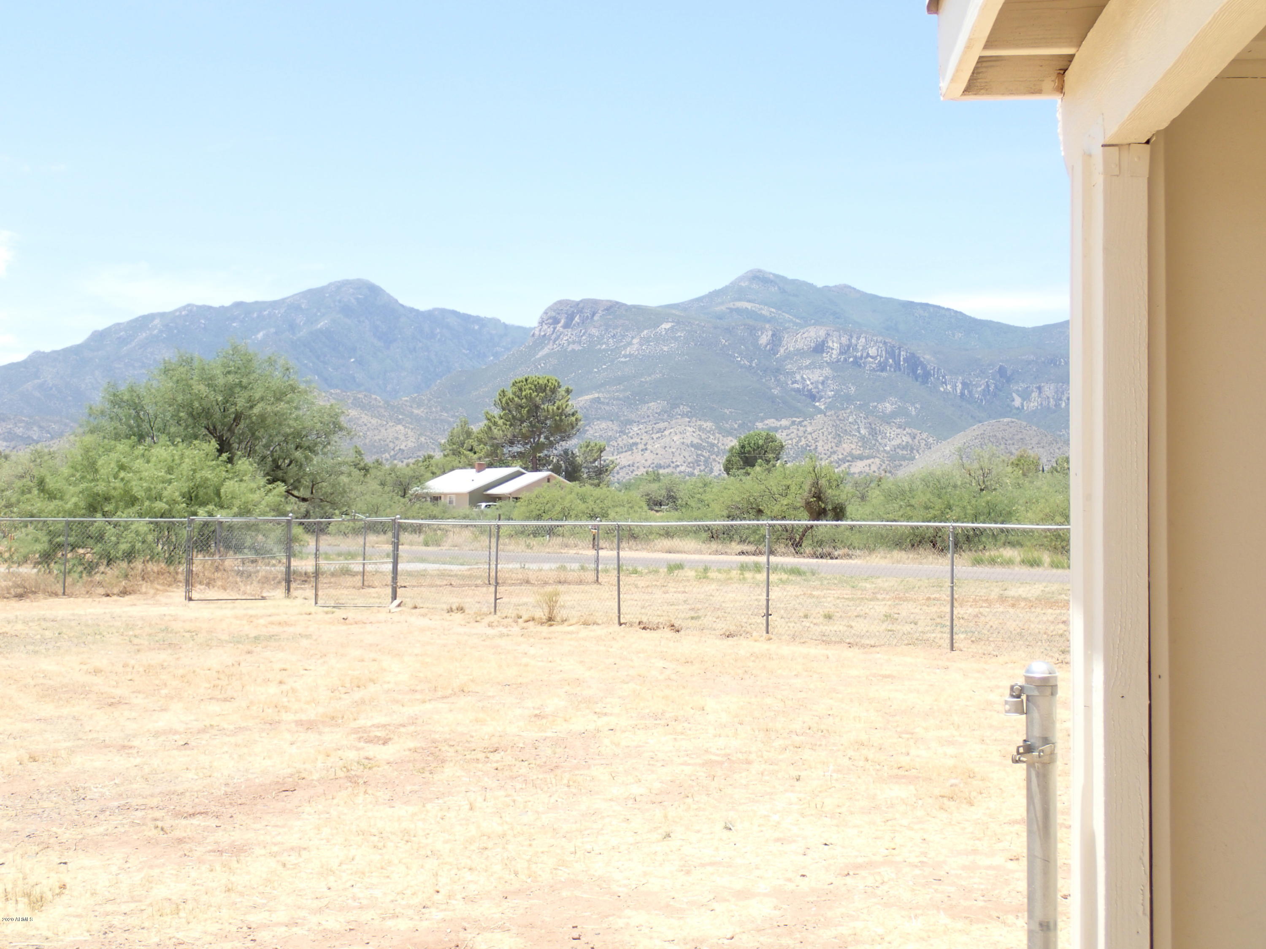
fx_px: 1682
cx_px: 633
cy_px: 474
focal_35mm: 46
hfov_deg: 41.2
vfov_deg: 31.5
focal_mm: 8.41
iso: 100
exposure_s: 1/320
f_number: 4.5
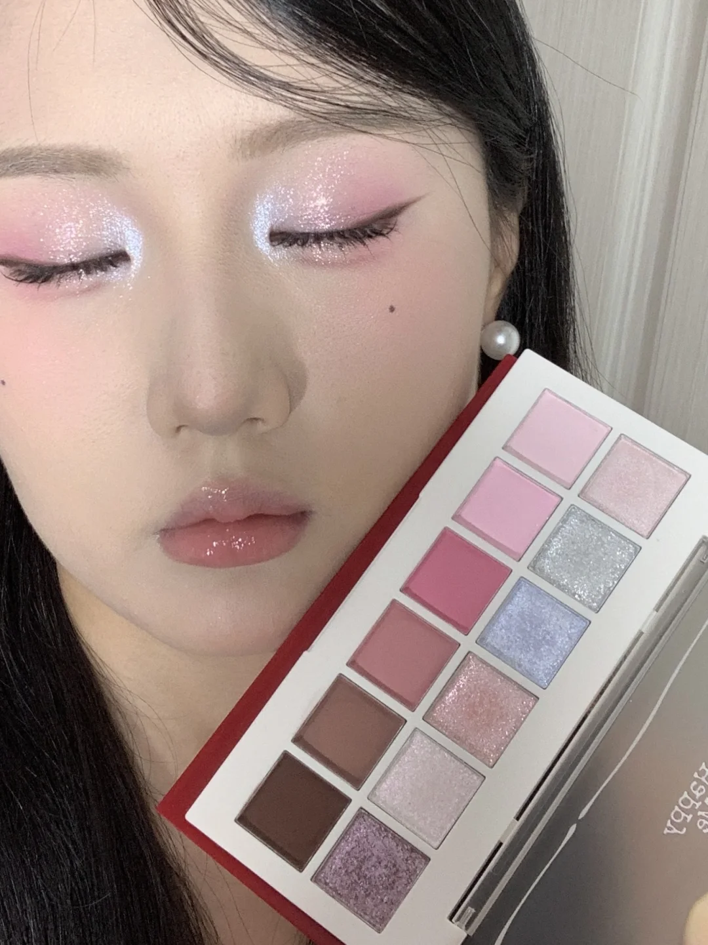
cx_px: 354
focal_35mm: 32
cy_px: 472
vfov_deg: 56.8
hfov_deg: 44.1
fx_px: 873
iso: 64
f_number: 2.2
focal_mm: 2.87
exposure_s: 1/115
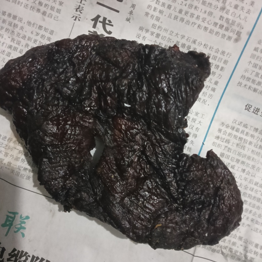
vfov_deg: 51.1
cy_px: 128
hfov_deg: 51.1
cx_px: 131
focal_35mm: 32
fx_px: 274
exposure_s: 1/25
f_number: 1.8
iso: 1600
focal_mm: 3.61
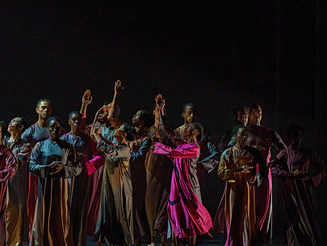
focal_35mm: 326
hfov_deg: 6.1
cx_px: 147
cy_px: 102
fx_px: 3080
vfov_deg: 4.6
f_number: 5.6
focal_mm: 224
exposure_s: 1/250
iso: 6400
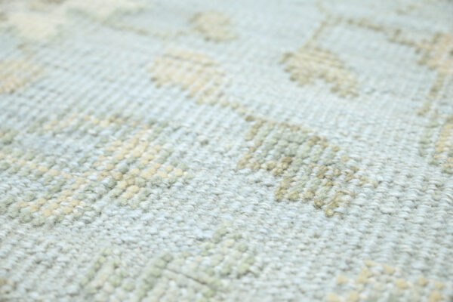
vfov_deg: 23.8
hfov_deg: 35.1
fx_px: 717
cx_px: 226
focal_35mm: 57
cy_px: 151
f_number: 4
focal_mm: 57
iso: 125
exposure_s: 1/30
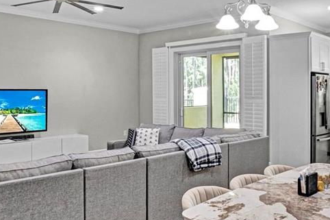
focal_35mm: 35
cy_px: 99
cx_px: 189
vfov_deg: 37.7
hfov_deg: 54.2
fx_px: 321
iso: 320
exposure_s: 1/3.33
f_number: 16
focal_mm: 11
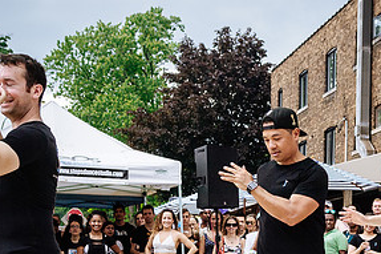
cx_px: 275
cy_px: 289
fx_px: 910
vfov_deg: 15.4
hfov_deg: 23.5
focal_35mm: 86
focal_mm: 24
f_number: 4
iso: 100
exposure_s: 1/1600
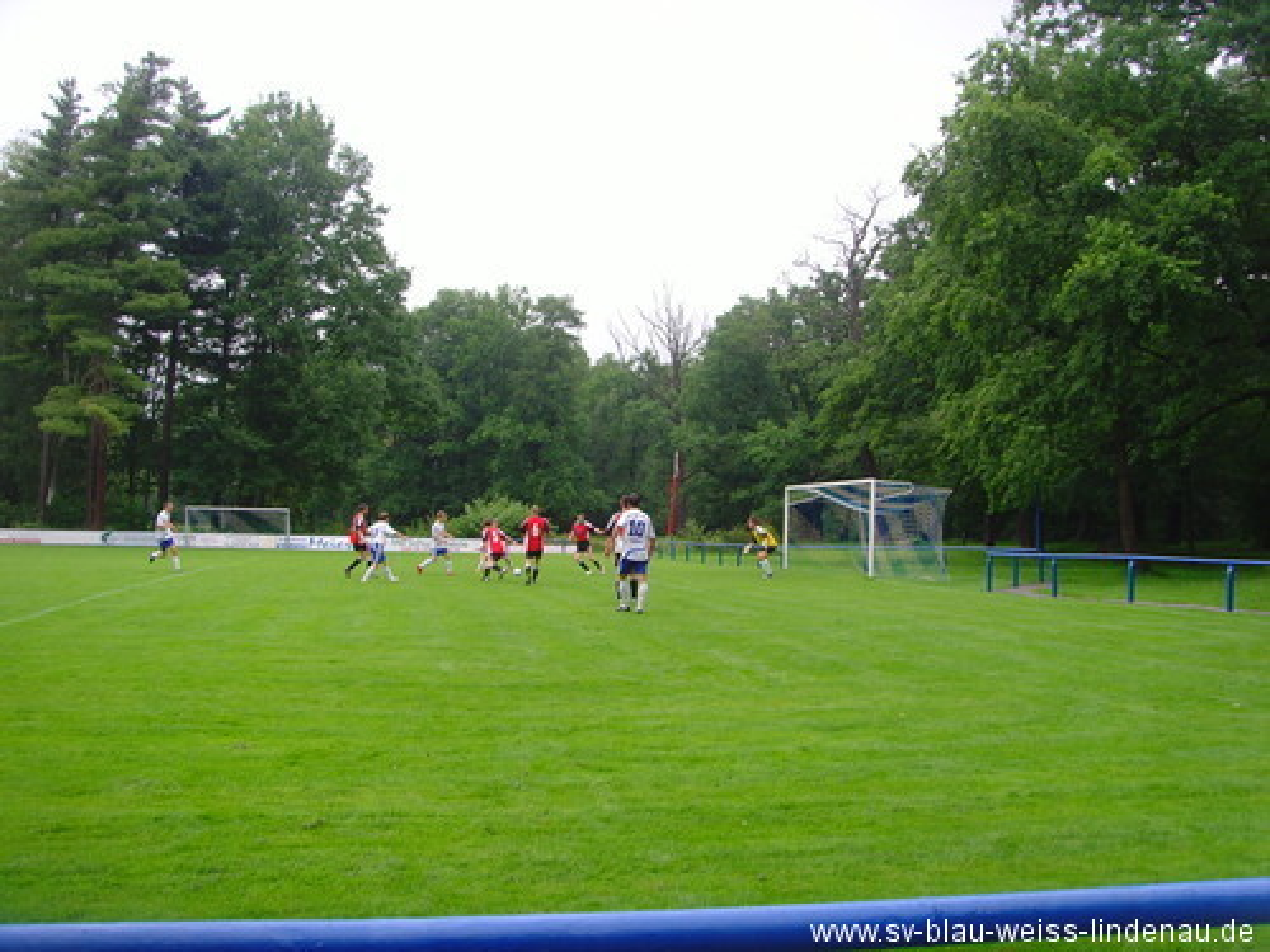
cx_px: 635
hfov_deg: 47.9
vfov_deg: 36.8
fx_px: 1431
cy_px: 476
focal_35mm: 39
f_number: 3.5
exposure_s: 1/180
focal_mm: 6.6
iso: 80
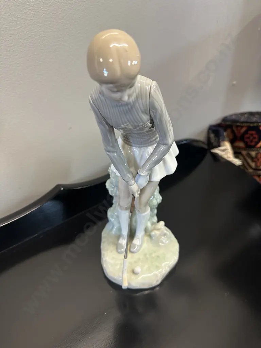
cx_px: 130
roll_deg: -1.3
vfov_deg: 71.6
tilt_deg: -33.8
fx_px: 241
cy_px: 174
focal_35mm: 24
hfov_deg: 56.8
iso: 320
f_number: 1.78
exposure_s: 1/50
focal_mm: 6.86
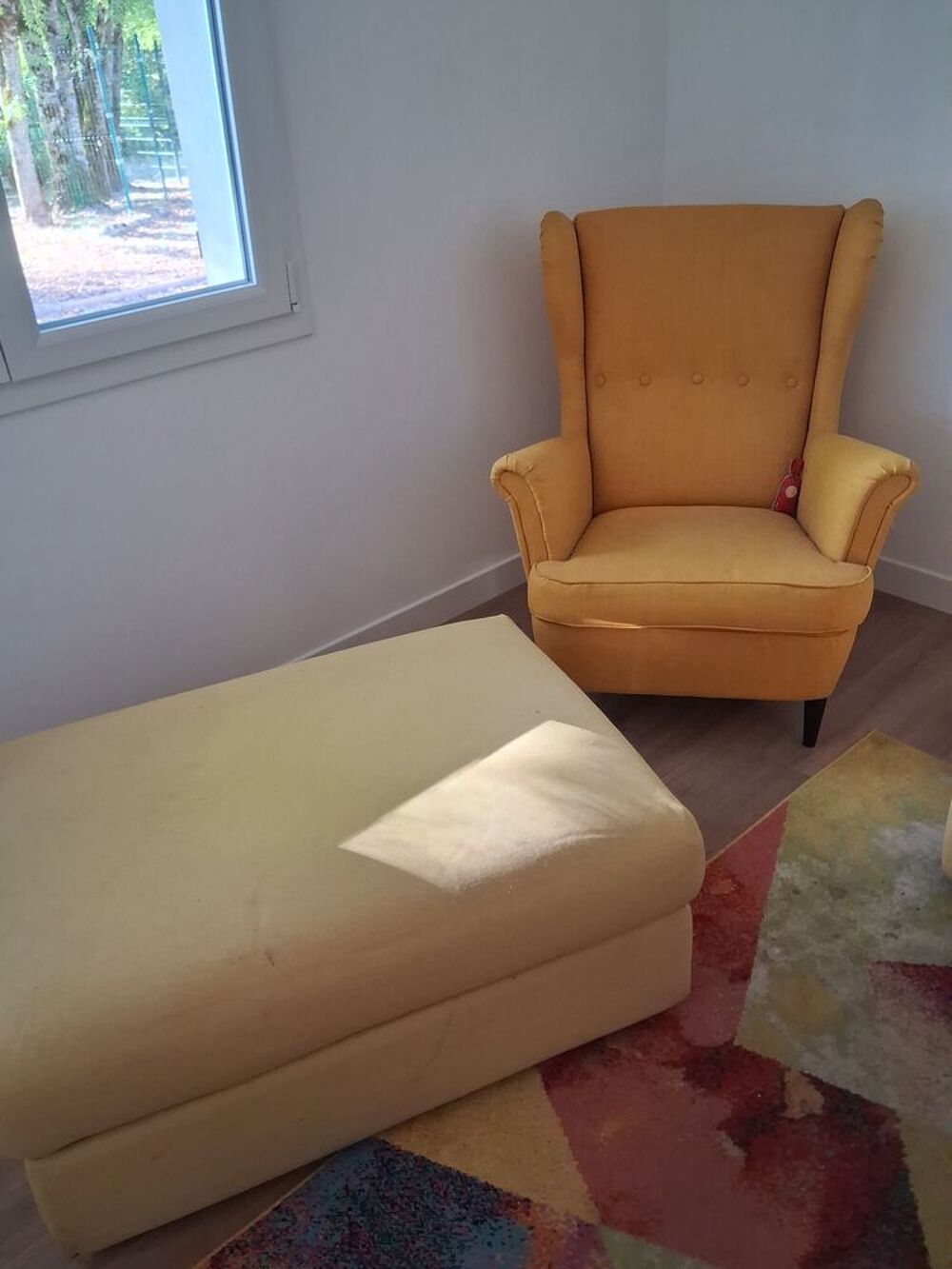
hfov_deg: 51.4
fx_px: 990
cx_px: 476
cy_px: 634
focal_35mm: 27
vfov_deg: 65.3
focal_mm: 4
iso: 500
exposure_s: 1/120
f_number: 1.8
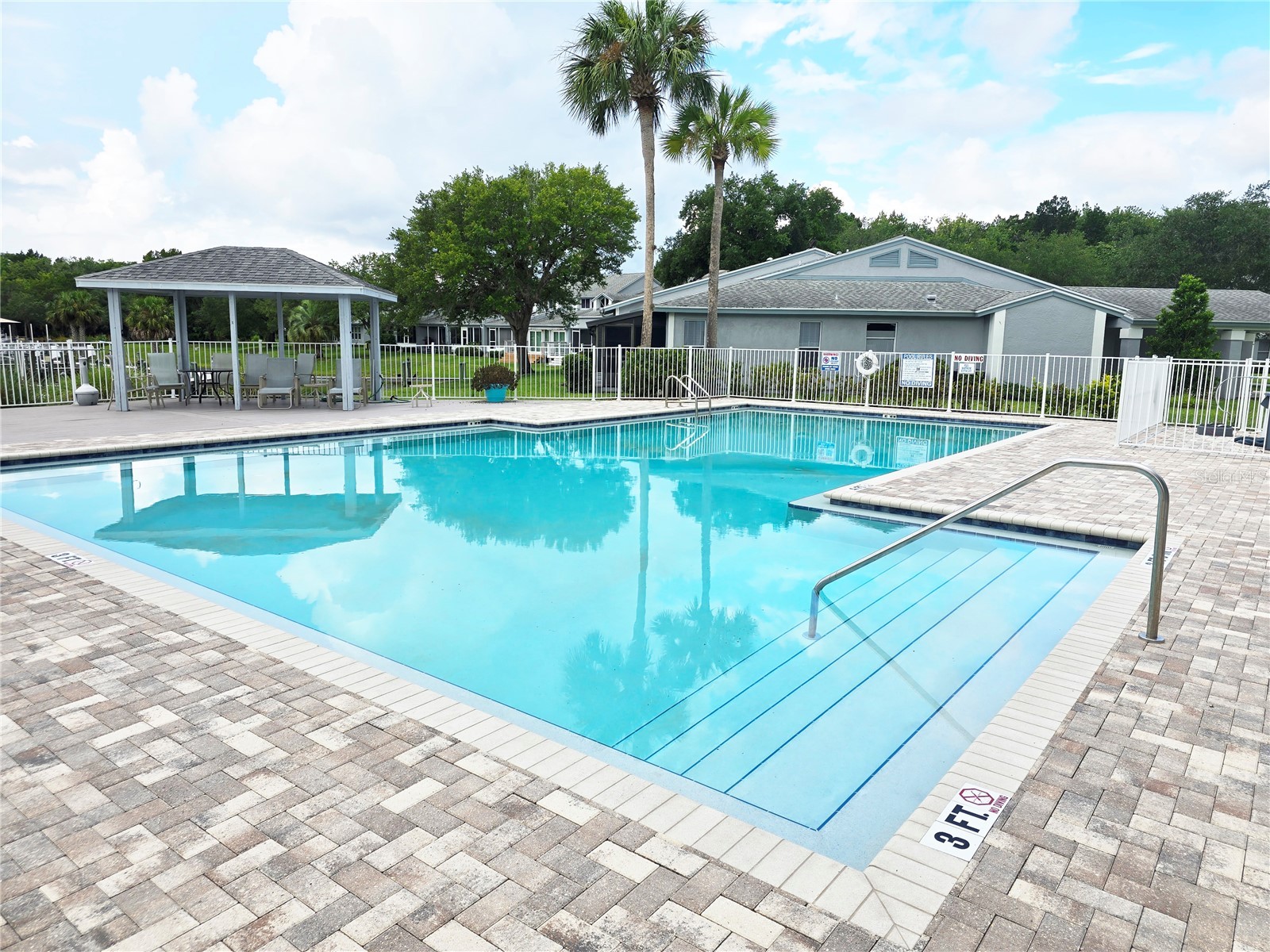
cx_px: 635
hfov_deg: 73.9
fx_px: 844
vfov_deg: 58.9
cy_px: 476
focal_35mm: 23
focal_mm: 6.3
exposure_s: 1/471
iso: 12
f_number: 1.7
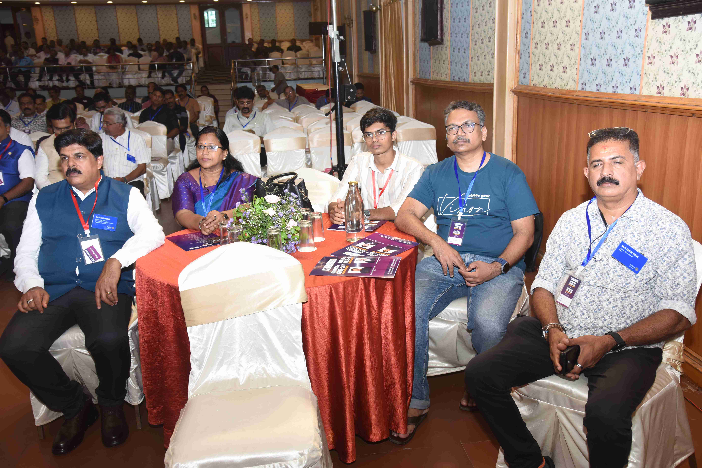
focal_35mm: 32
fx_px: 624
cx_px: 351
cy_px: 234
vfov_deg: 41.1
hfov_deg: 58.7
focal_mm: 32
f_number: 6.3
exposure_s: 1/100
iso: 640
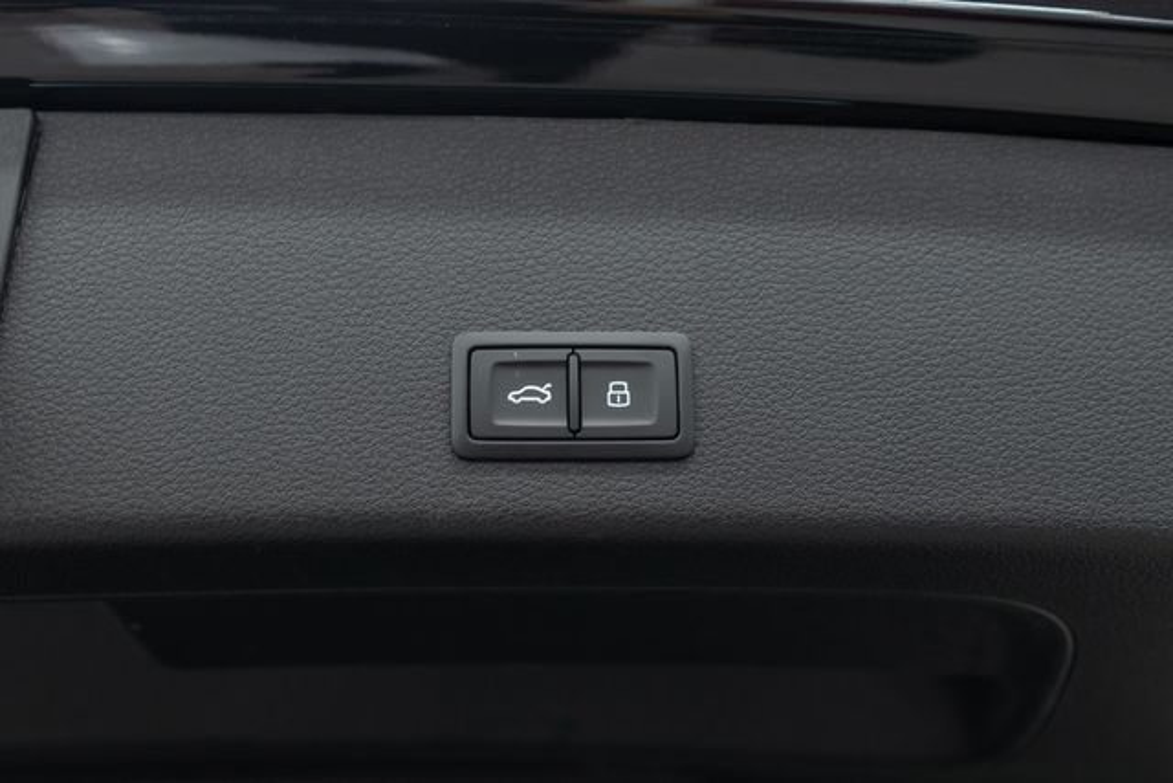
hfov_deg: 46.4
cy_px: 392
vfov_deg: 31.9
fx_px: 1369
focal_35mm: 42
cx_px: 586
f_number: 3.2
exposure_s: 1/40
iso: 500
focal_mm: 28
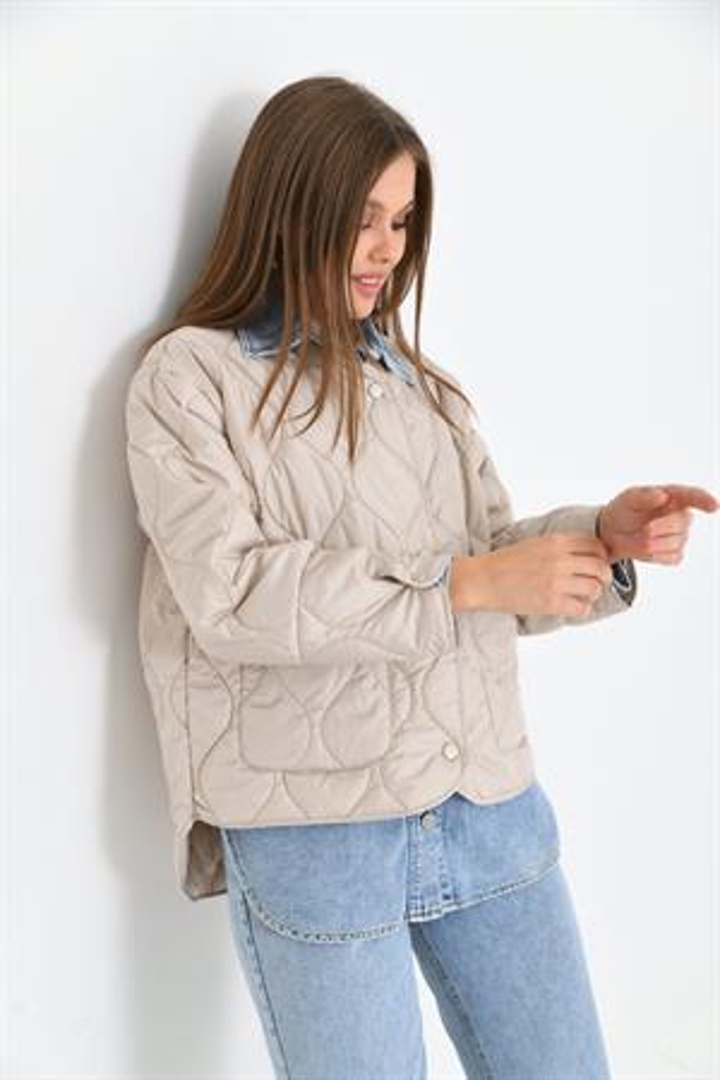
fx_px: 1560
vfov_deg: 38.2
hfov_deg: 26.0
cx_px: 360
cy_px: 540
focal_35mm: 52
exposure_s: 1/125
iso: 100
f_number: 5.6
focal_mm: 52
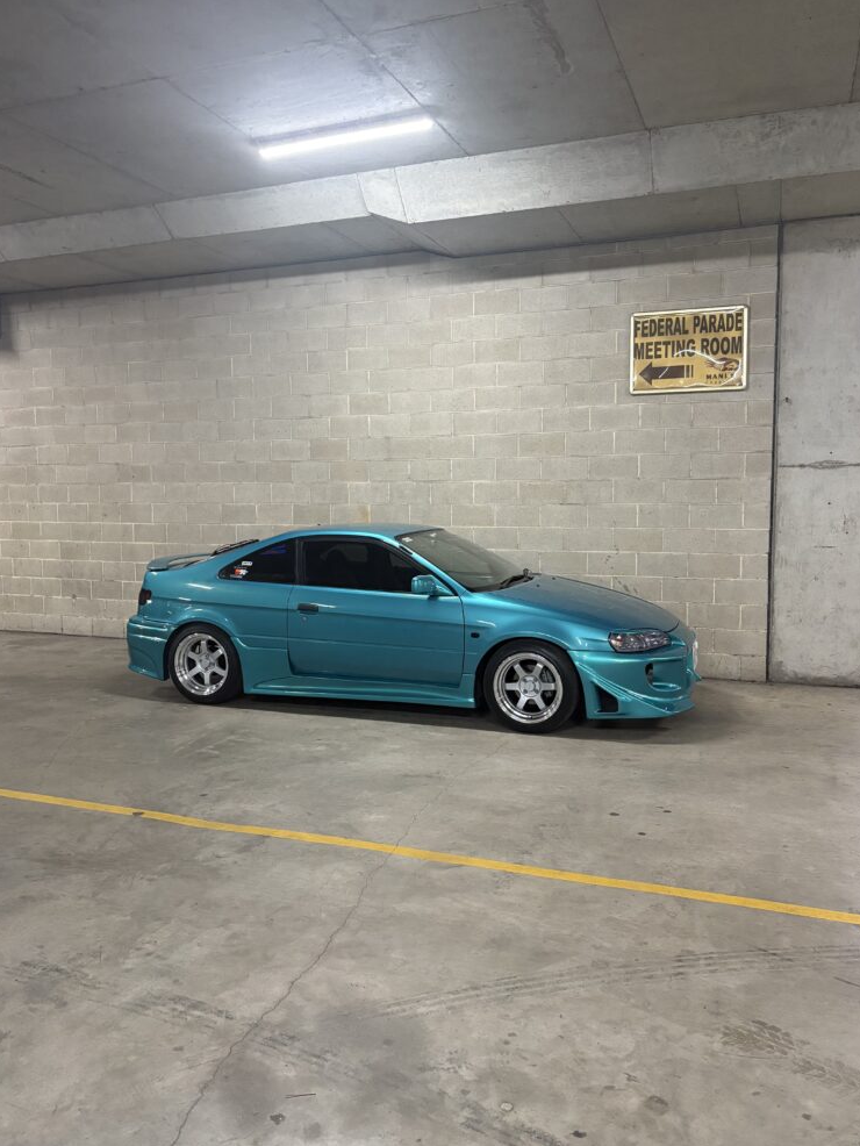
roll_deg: +0.2
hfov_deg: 51.4
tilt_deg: -4.7
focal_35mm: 27
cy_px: 553
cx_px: 439
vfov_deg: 65.3
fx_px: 894
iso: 320
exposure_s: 1/50
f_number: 1.6
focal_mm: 5.96
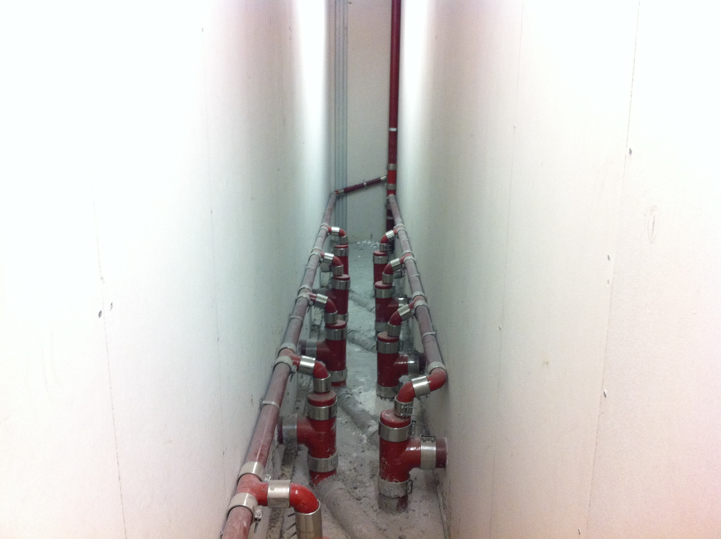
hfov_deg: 52.7
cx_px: 360
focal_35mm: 35
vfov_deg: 40.6
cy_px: 270
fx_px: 728
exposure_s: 1/17
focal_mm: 3.85
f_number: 2.8
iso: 200
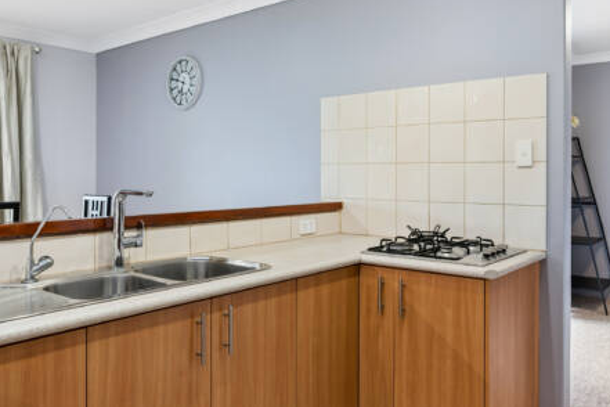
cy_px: 166
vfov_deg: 43.4
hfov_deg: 61.3
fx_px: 508
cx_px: 371
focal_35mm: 30
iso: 200
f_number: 8
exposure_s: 1/4
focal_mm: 16
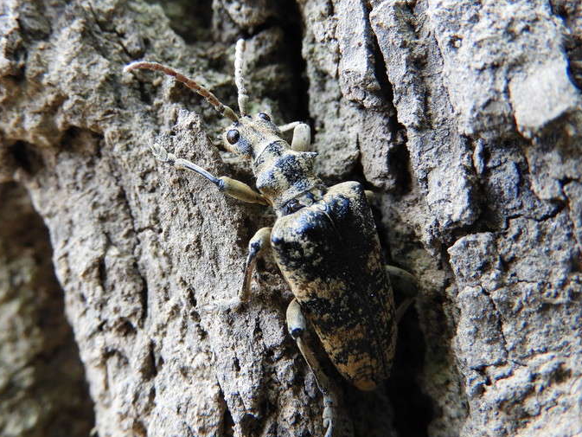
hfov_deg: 48.7
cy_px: 200
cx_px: 233
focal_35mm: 38
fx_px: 639
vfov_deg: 37.7
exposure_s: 1/30
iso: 220
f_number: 3.5
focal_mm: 5.4
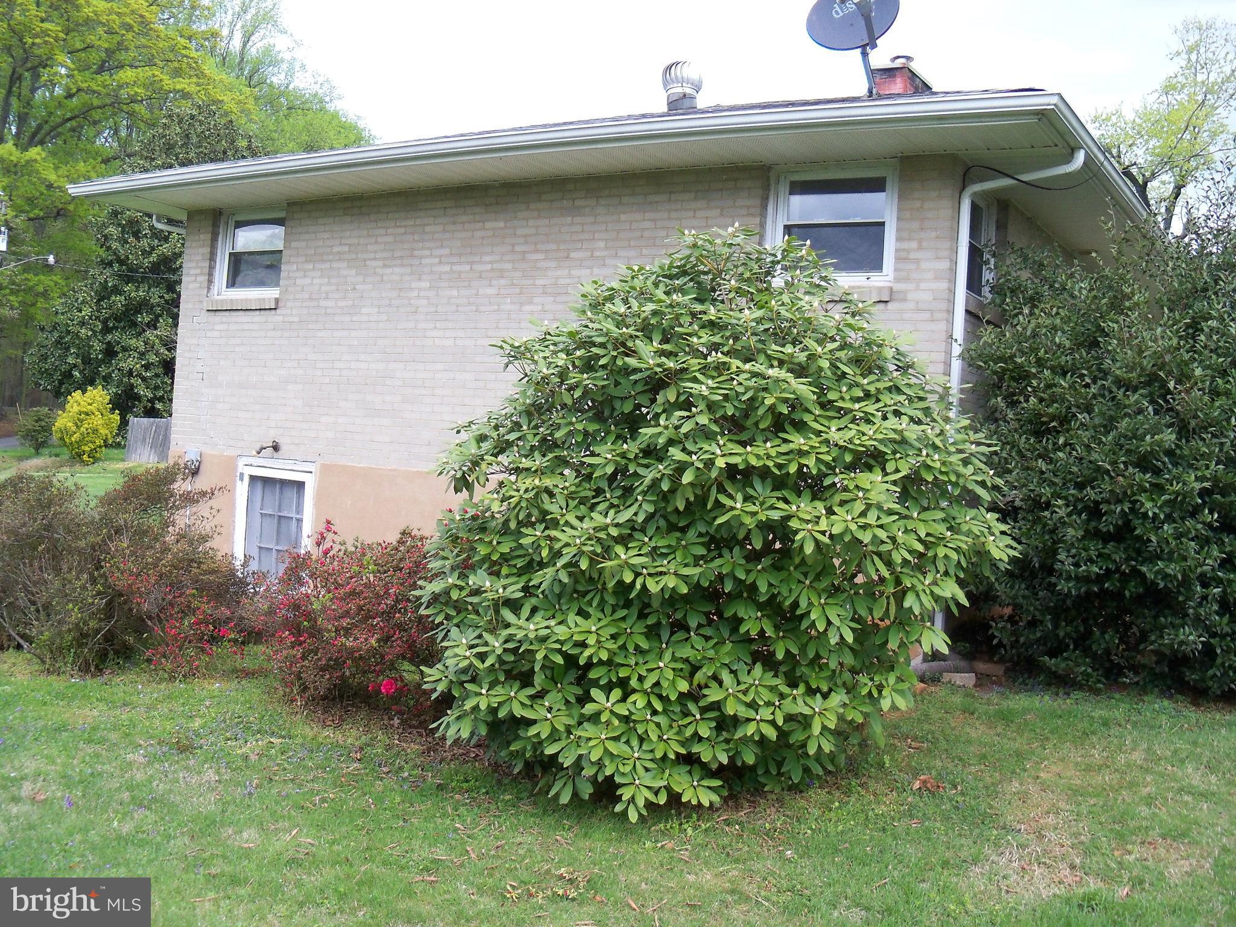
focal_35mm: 35
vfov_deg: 40.7
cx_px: 618
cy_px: 464
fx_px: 1250
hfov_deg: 52.6
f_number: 3.5
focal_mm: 6.2
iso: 200
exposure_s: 1/640
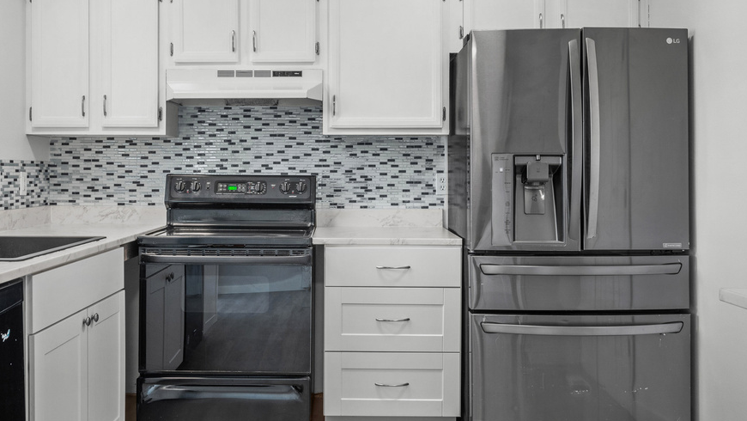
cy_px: 174
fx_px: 733
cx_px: 331
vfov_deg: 32.0
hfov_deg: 53.9
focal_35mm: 37
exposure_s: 1/1.67
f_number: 8
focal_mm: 30
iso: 500
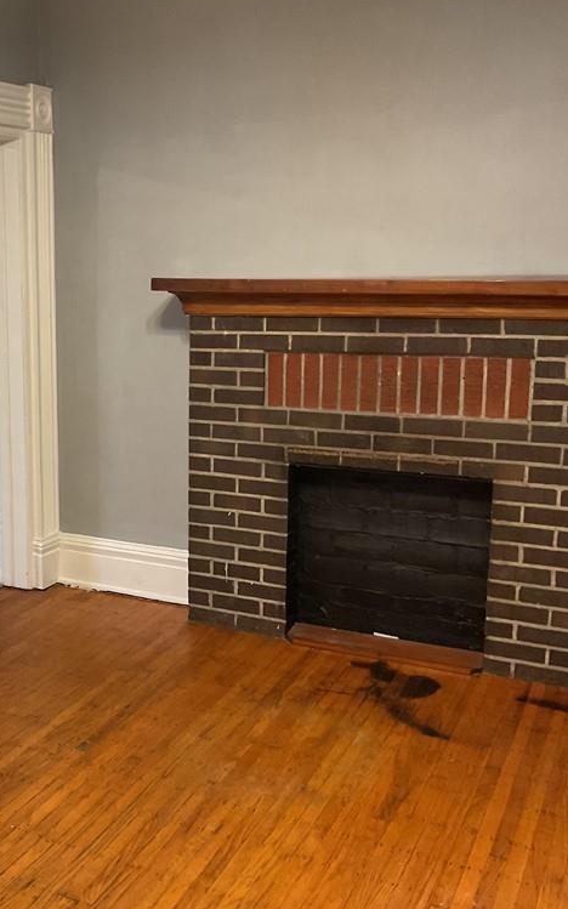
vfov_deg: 47.2
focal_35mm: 42
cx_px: 40
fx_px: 1040
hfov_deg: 29.1
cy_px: 454
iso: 250
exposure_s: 1/30
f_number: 1.8
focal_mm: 3
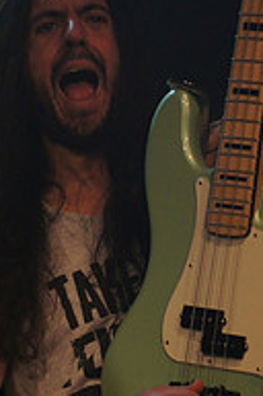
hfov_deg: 6.1
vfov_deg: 9.2
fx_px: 2474
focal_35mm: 225
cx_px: 137
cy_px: 156
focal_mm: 50
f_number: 1.8
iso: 800
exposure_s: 1/200
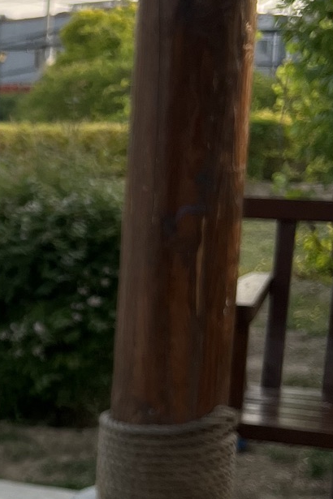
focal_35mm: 88
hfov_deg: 14.1
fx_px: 1221
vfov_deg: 23.1
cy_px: 308
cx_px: -231
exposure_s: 1/2404
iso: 50
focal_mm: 5.7
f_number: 1.5
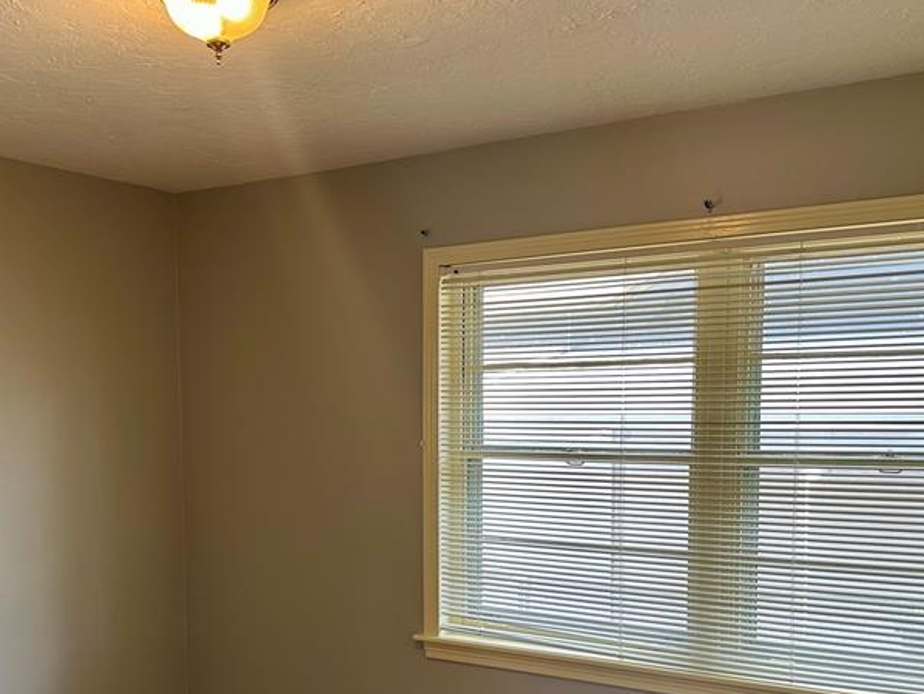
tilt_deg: -4.7
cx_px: 342
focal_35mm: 41
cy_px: 501
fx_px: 1095
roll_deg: +0.7
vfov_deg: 34.6
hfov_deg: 45.3
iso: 80
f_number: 1.78
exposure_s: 1/121
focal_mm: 6.86
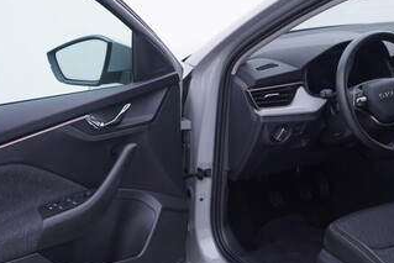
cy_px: 141
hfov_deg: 32.4
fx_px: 679
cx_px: 185
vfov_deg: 21.9
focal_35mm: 62
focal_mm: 24
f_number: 3.2
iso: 125
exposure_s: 1/50
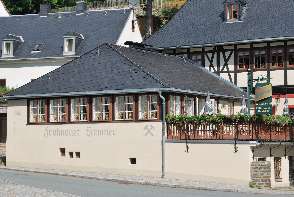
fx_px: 703
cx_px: 160
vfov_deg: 15.9
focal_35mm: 86
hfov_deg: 23.6
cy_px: 63
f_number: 8
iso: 100
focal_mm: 34
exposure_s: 1/400
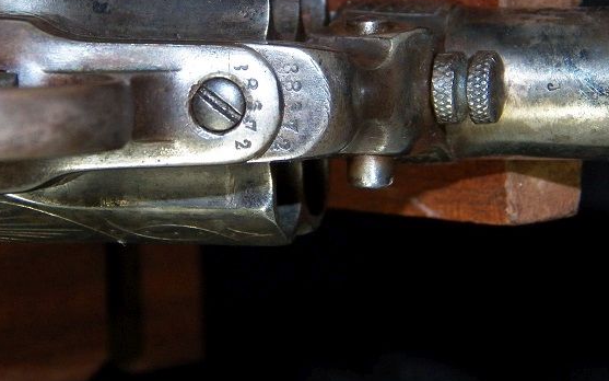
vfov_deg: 7.6
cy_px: 101
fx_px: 2854
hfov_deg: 12.2
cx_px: 277
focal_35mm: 172
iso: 400
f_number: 3.6
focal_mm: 20.2
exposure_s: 1/50
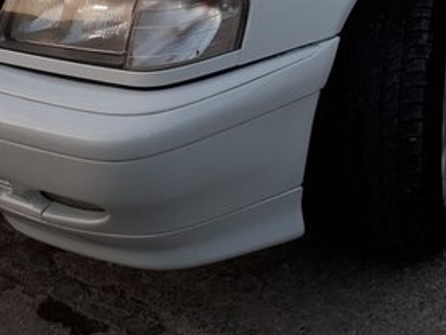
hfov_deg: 29.4
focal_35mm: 64
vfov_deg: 21.5
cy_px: -54
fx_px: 825
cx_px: 367
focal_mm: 3.6
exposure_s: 1/100
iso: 50
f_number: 1.9
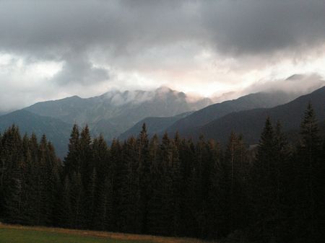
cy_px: 122
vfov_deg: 24.8
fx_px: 554
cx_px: 162
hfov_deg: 32.7
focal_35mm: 59
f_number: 3.3
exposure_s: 1/80
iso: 200
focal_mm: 9.9
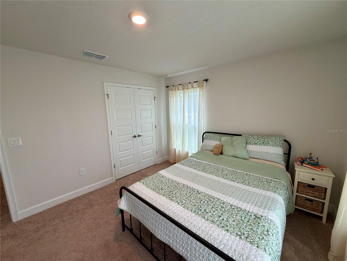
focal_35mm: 14
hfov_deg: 102.1
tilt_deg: -8.2
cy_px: 130
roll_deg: +1.6
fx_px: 140
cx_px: 174
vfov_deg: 85.7
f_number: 2.2
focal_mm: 2.22
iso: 125
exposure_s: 1/120
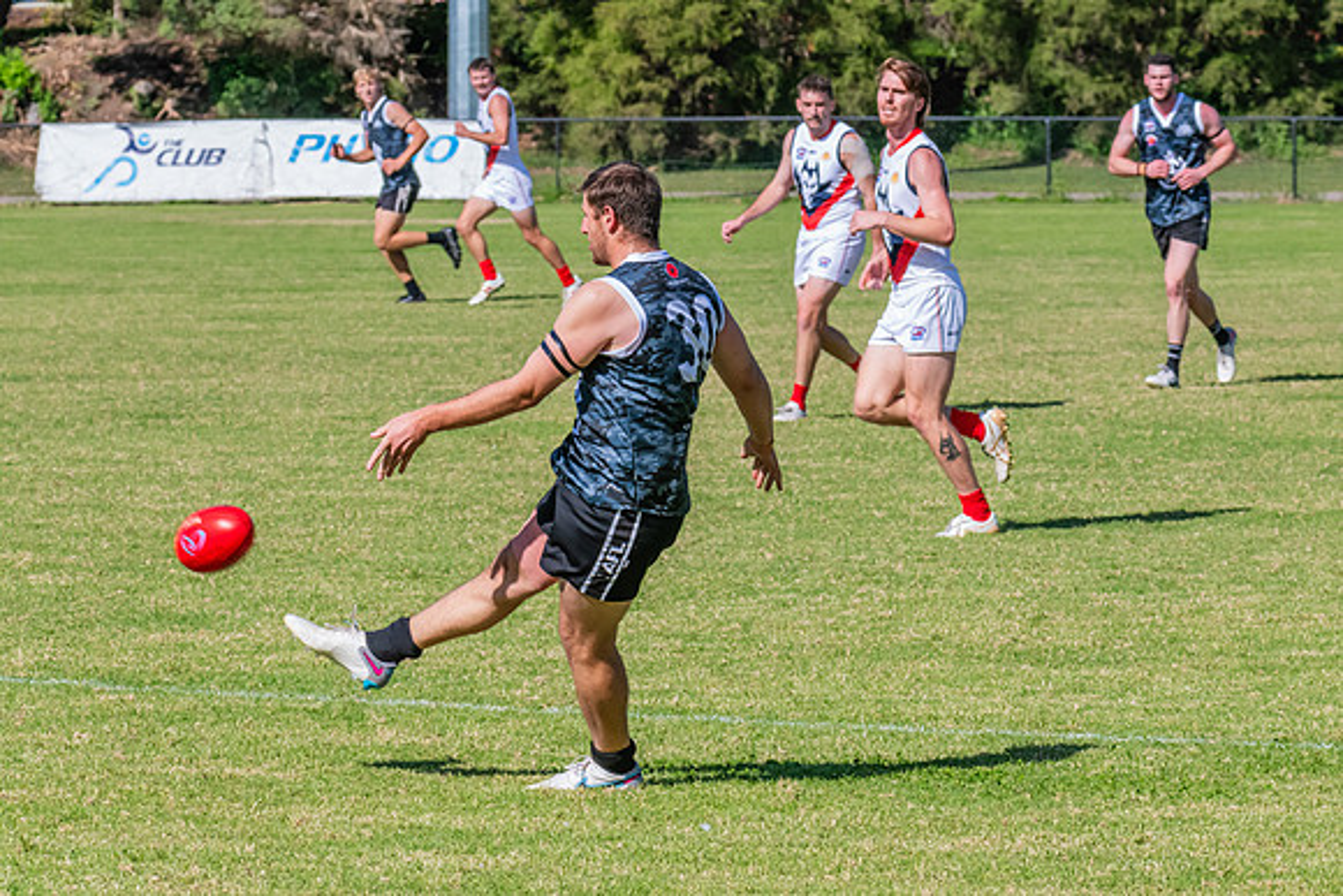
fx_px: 9740
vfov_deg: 5.3
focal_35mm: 261
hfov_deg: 7.9
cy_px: 446
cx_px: 728
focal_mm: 240
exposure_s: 1/1250
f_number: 16
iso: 1600
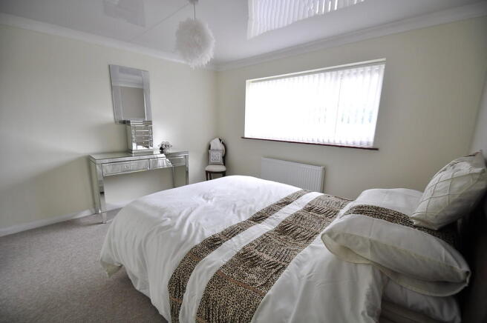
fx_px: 203
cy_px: 162
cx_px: 244
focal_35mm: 15
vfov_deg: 77.2
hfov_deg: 100.4
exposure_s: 1/60
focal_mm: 10
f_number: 4
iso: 200
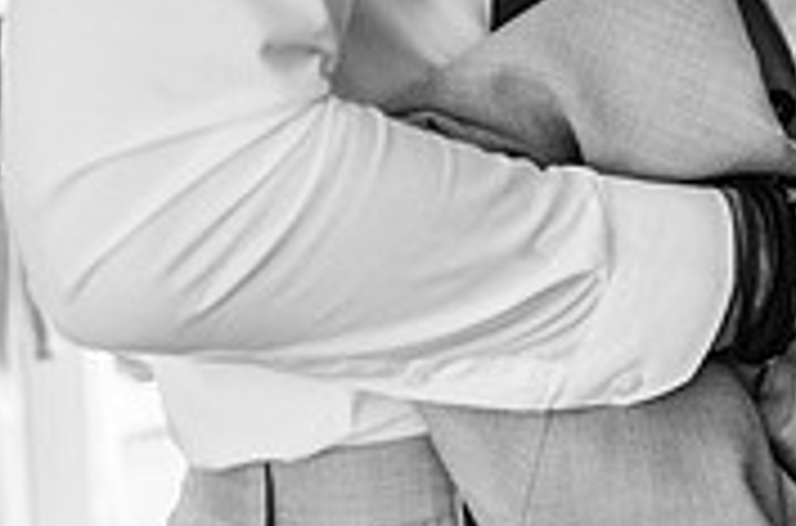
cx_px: 1039
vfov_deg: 11.4
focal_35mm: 115
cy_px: -270
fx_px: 2536
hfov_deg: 16.8
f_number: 2.8
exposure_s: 1/200
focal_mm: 35
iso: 2000
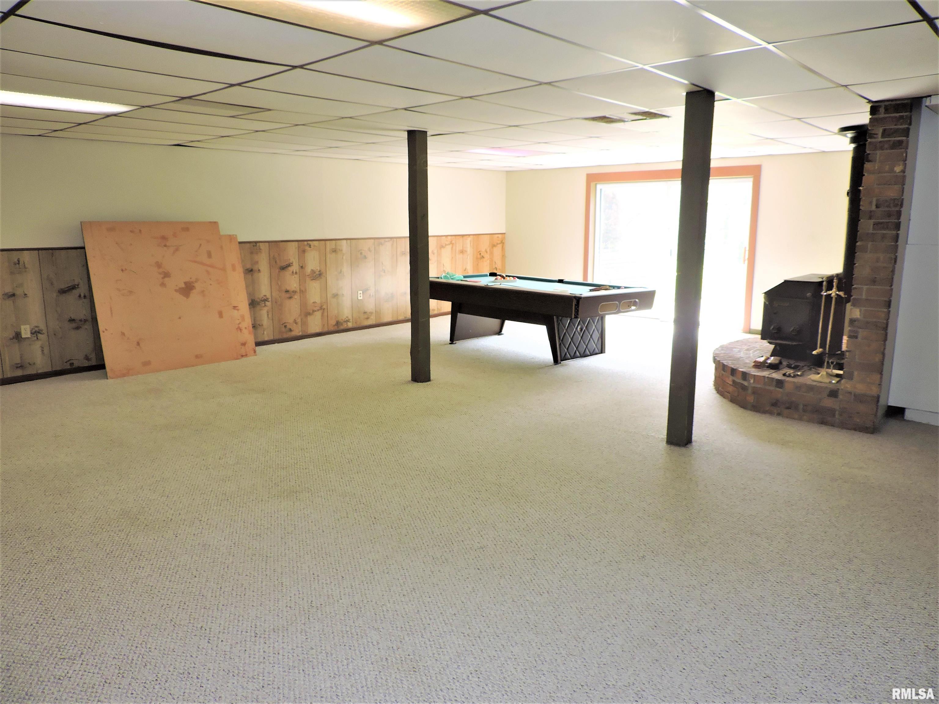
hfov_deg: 71.6
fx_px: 651
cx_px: 470
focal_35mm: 24
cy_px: 352
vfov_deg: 56.8
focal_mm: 4.3
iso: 110
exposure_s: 1/40
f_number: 3
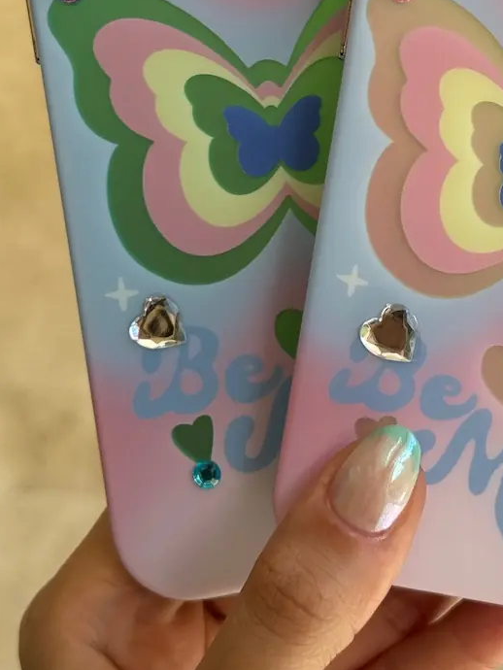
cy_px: 76
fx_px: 1723
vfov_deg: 21.5
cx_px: 402
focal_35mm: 89
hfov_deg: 16.5
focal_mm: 6.76
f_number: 1.78
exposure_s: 1/615
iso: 64
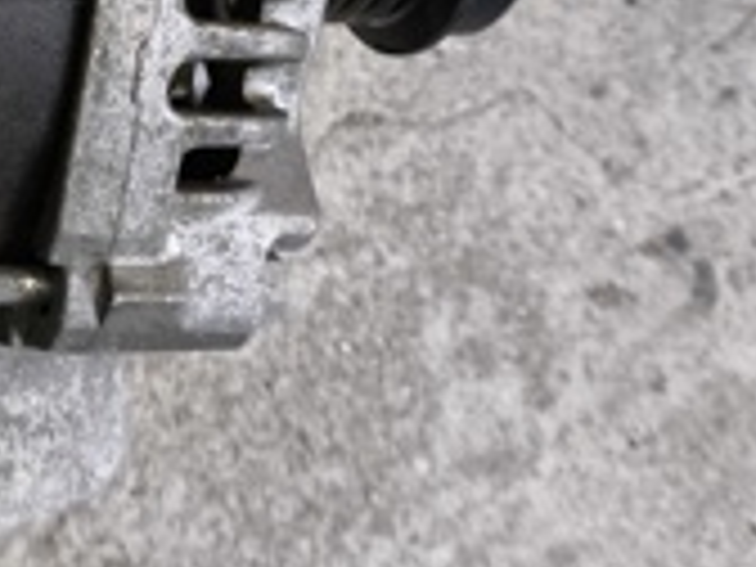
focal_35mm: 95
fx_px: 2075
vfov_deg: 14.8
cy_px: -198
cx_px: -198
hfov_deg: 19.2
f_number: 1.7
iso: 1000
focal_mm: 4.71
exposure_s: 1/25
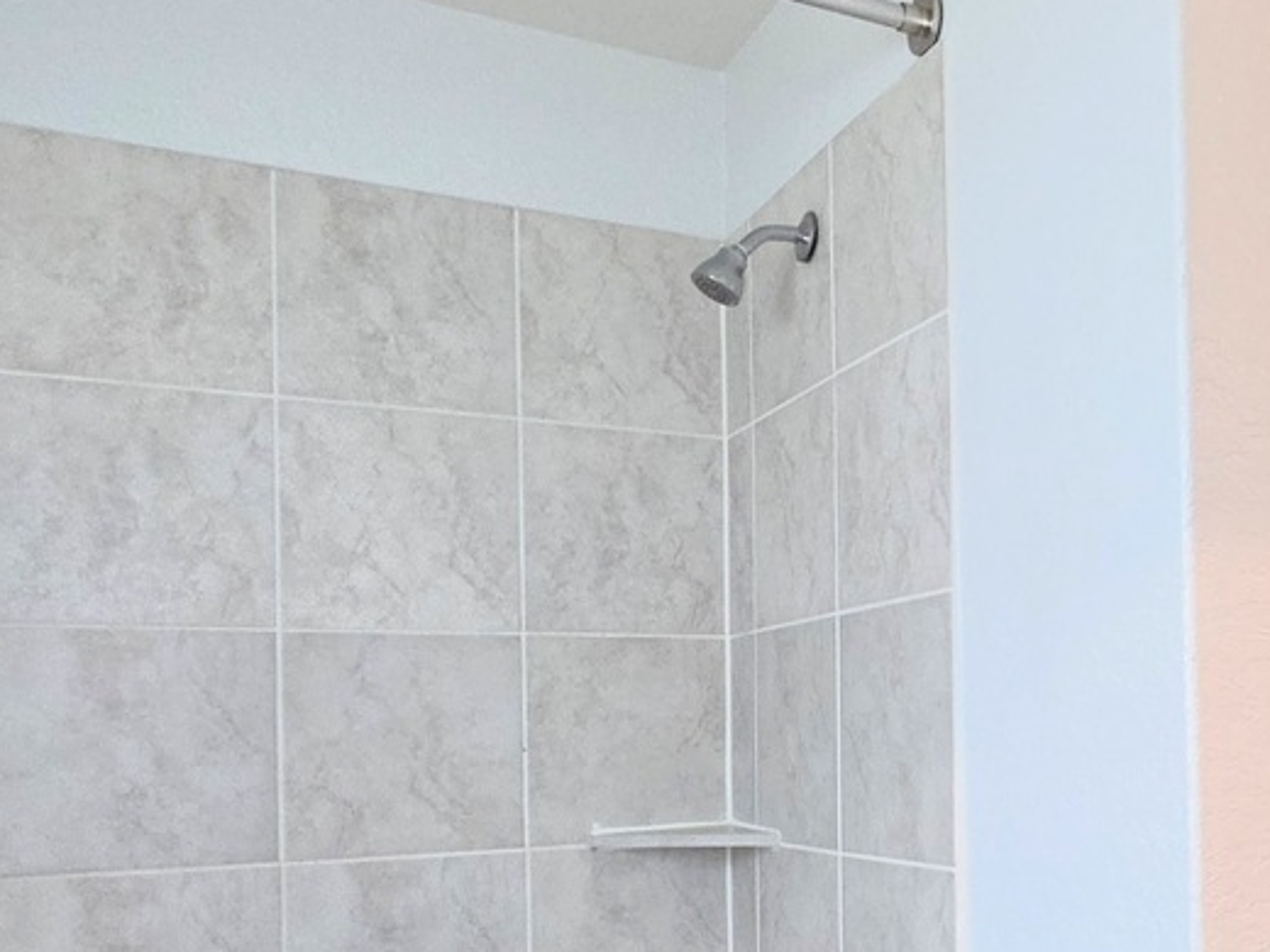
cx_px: 1043
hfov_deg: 48.1
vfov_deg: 38.6
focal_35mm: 36
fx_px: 1321
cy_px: 718
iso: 200
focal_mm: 2.2
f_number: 1.9
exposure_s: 1/120
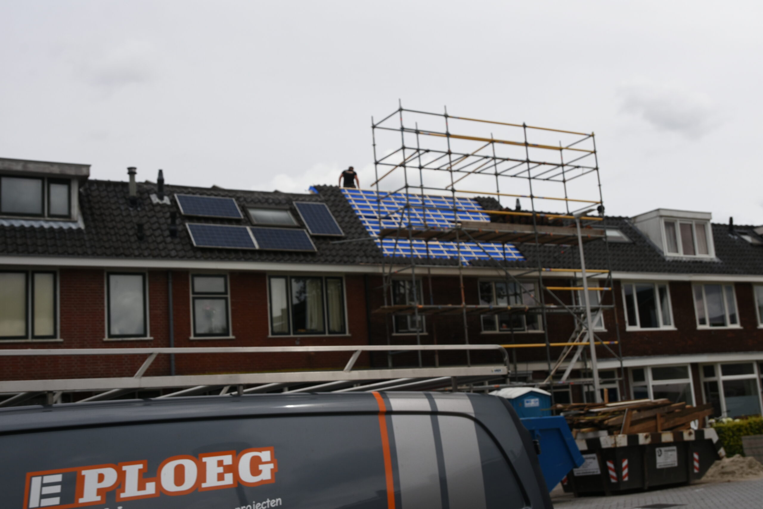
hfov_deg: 49.6
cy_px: 254
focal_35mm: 39
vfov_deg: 34.2
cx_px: 382
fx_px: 827
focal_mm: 26
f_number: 7.1
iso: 200
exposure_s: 1/200
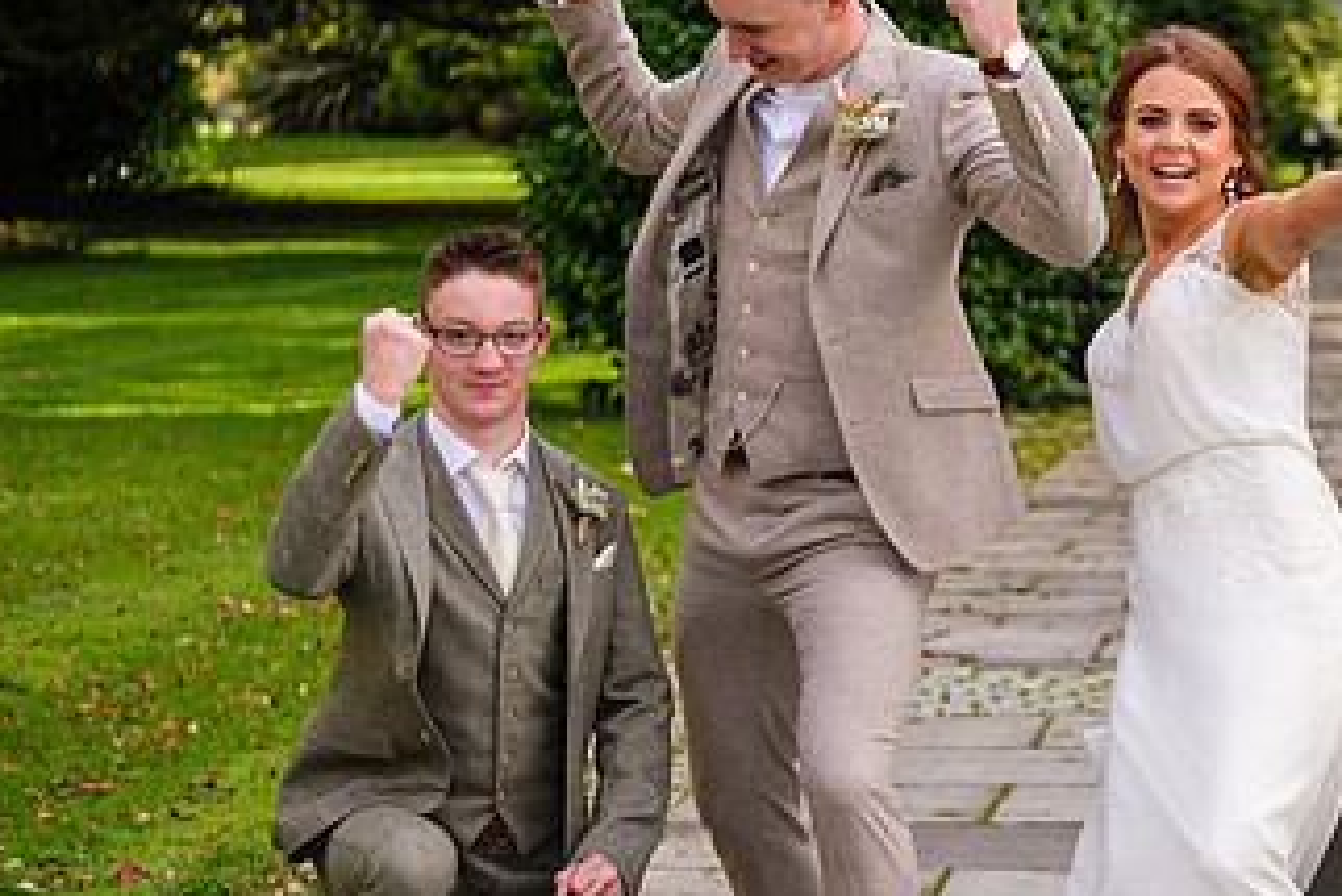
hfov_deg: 13.9
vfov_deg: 9.4
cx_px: 1185
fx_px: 5445
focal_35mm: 146
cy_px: 461
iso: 320
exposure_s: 1/500
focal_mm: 50
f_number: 2.8
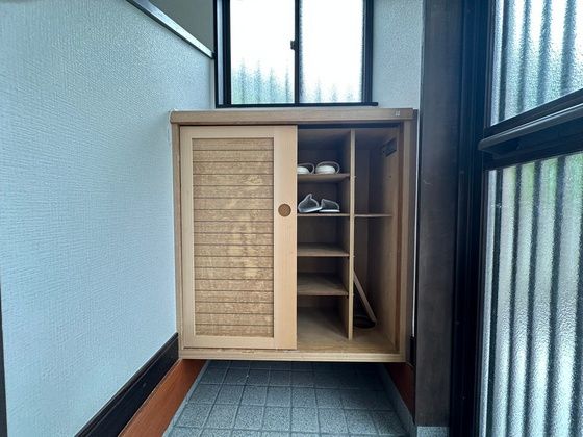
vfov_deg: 85.7
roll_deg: +0.1
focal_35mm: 14
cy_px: 218
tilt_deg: -2.5
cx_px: 292
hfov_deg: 102.1
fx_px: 236
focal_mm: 2.22
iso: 250
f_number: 2.2
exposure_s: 1/99
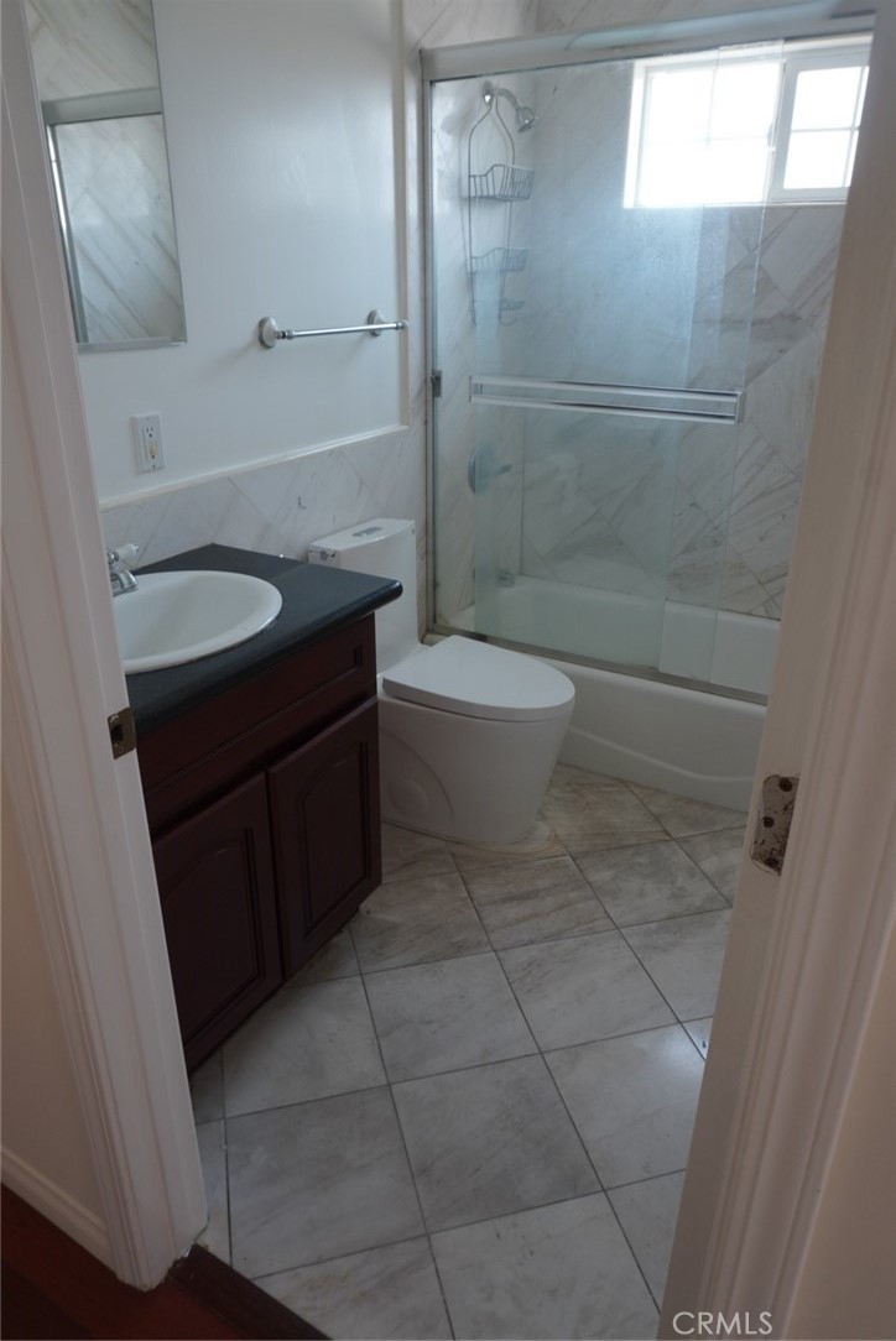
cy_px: 670
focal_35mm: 24
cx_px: 448
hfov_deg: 53.2
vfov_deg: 73.7
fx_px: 895
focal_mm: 16
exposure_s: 1/10
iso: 250
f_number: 8
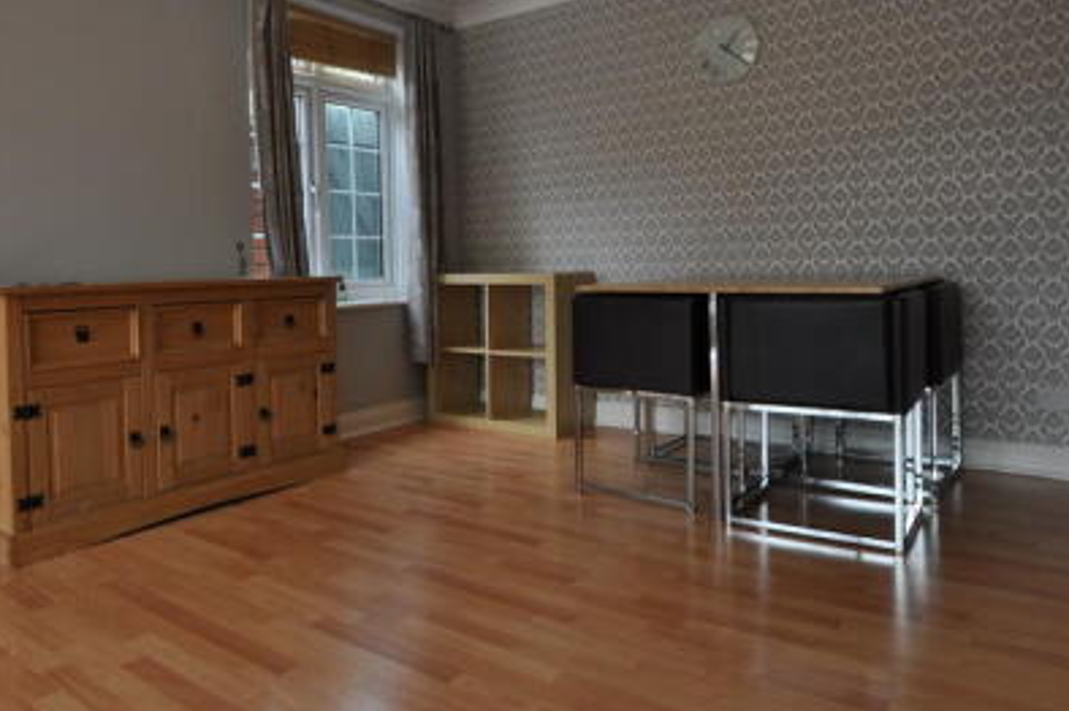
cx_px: 445
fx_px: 742
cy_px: 266
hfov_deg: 71.0
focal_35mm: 25
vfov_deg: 50.7
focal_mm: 10
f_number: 5.6
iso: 400
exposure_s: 1/125
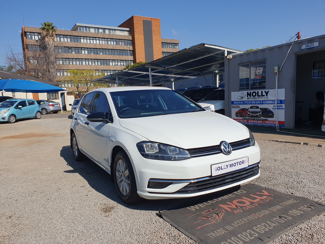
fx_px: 244
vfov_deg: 53.1
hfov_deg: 67.3
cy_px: 122
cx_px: 162
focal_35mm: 26
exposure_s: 1/3016
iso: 50
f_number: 2.4
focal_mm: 4.32
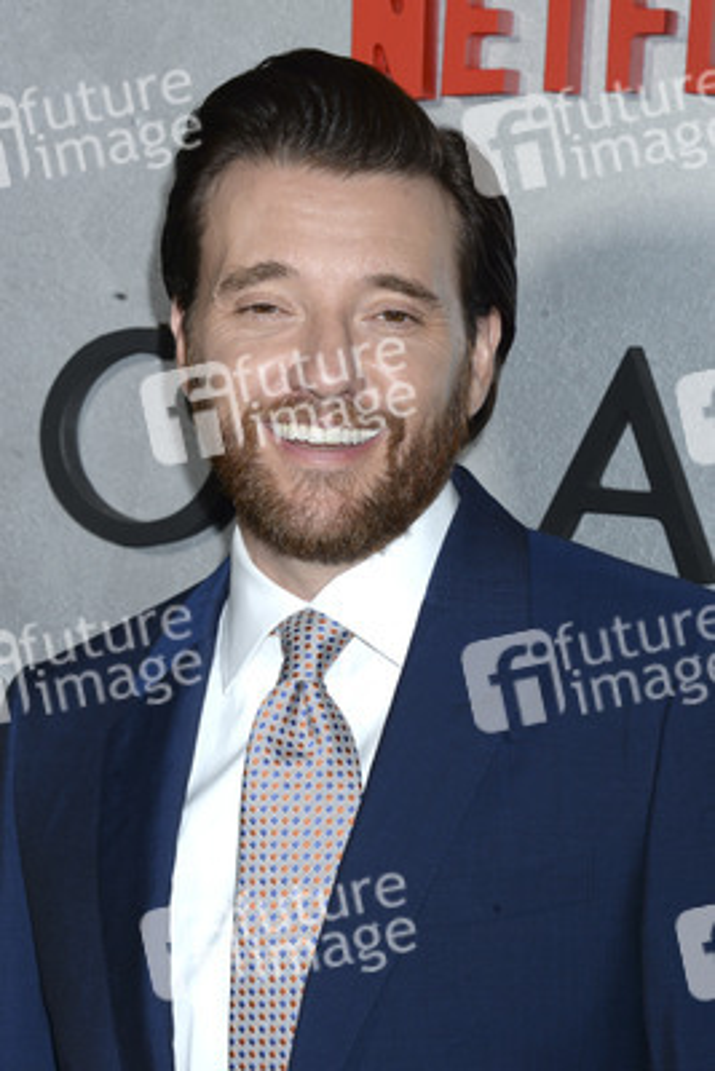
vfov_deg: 16.4
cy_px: 536
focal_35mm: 125
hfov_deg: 11.0
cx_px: 358
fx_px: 3720
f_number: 7.1
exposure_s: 1/250
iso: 500
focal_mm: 125
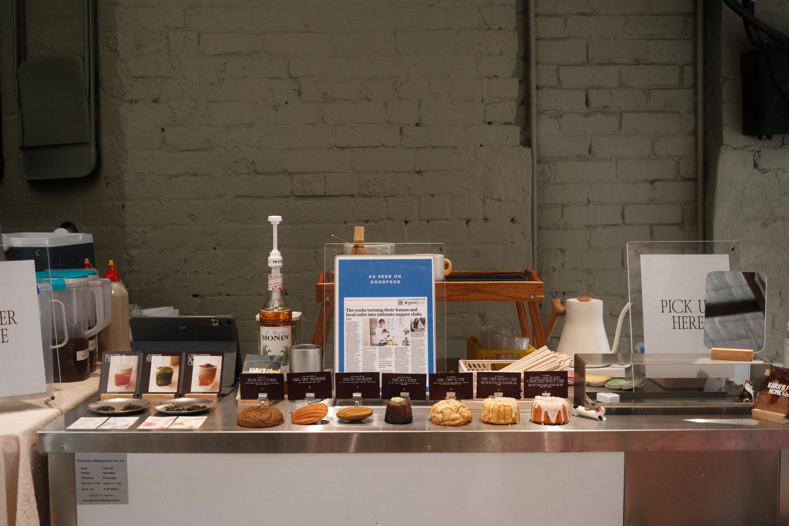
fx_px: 899
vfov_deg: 32.6
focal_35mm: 41
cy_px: 263
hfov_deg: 47.4
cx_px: 394
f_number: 3.2
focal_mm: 27
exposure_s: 1/100
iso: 800
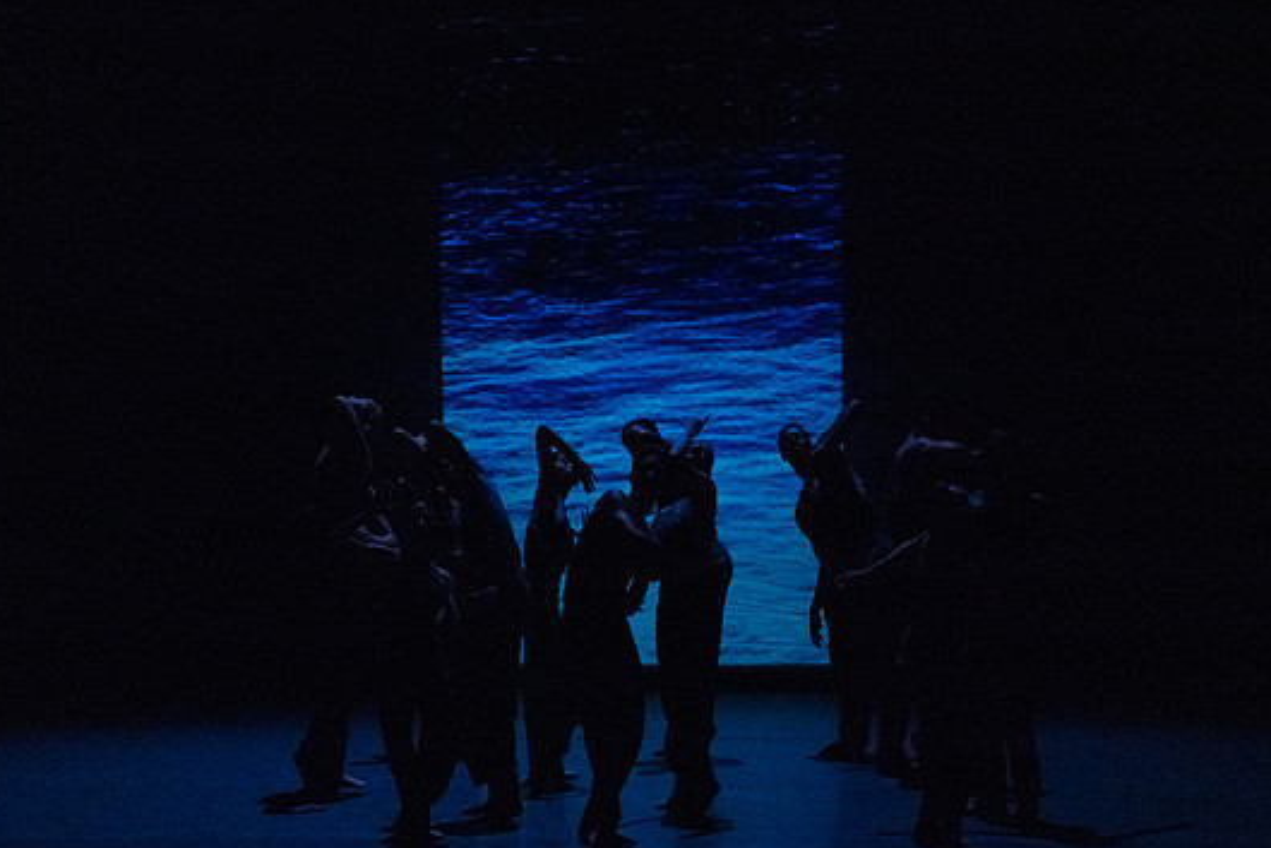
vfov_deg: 4.8
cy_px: 436
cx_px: 589
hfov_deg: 7.3
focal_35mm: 284
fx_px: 10029
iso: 6400
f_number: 5.6
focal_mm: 259
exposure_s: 1/400
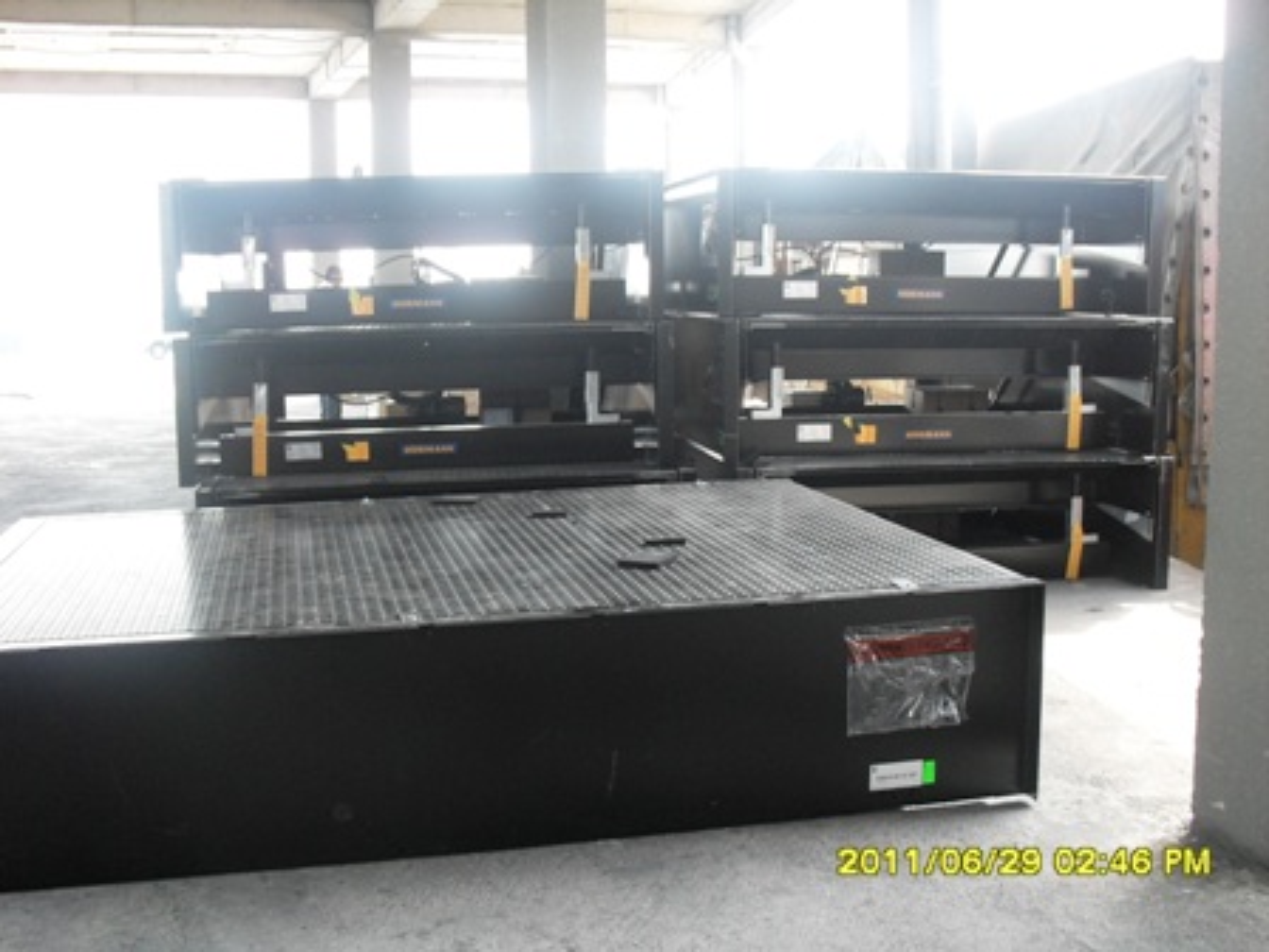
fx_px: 1393
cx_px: 634
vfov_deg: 37.7
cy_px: 476
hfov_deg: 49.0
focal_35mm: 38
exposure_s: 1/45
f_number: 2.8
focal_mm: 6.3
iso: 80
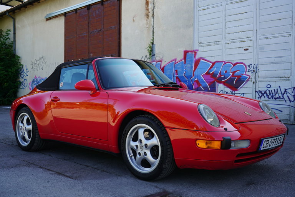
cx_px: 148
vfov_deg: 35.1
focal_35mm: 38
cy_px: 98
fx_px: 311
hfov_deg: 50.7
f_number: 5.6
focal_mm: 38
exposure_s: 1/80
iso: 100
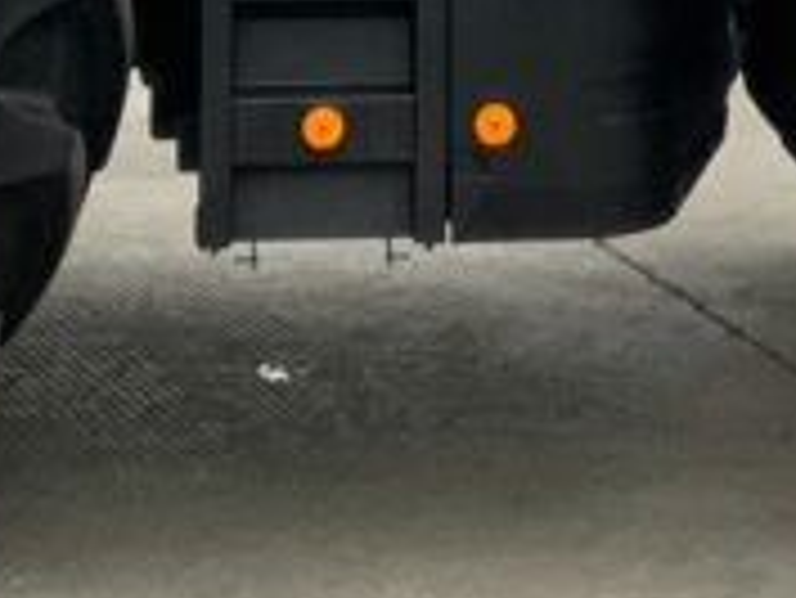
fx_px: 3866
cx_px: 580
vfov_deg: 8.3
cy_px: -661
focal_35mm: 168
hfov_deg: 11.7
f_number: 1.8
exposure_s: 1/211
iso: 16
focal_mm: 3
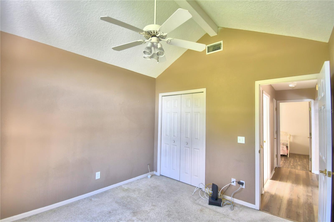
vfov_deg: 73.7
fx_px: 148
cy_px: 111
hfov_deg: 96.7
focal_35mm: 16
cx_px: 167
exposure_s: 1/50
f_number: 4.8
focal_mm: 11
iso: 400
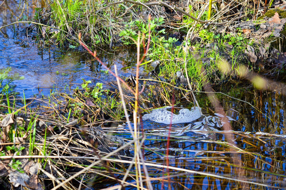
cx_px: 143
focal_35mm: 82
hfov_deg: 24.6
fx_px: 655
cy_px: 95
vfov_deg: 16.5
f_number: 5.6
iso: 160
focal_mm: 55
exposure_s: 1/125
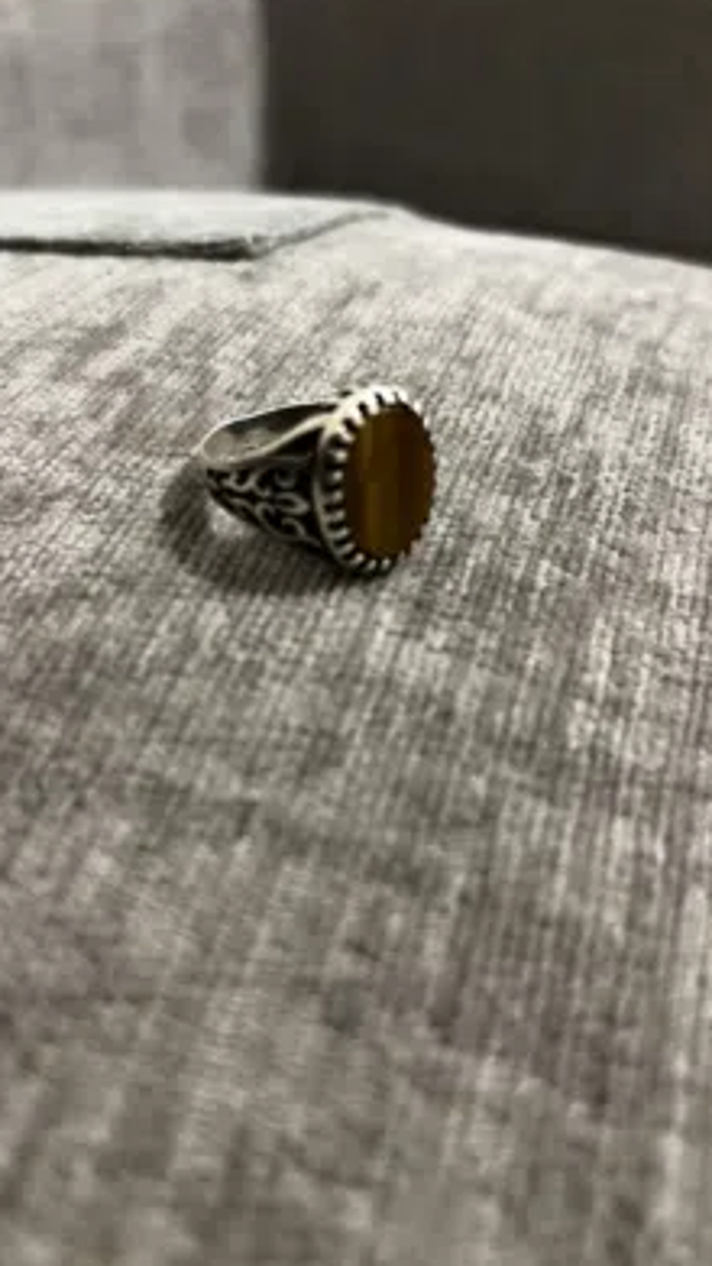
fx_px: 973
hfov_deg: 40.2
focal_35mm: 29
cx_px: 327
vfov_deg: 66.1
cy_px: 625
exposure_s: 1/60
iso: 500
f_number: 1.5
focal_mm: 5.7
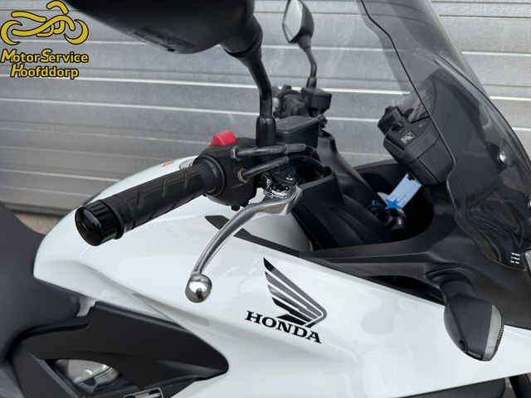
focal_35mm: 24
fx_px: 368
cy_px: 199
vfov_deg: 56.8
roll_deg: +1.2
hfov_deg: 71.6
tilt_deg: -34.5
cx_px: 266
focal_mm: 6.76
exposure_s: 1/4167
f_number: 1.78
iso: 80
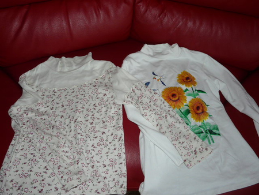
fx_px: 217
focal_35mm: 29
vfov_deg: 48.3
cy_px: 98
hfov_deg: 61.6
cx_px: 130
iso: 100
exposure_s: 1/30
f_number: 2.8
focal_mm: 4.6
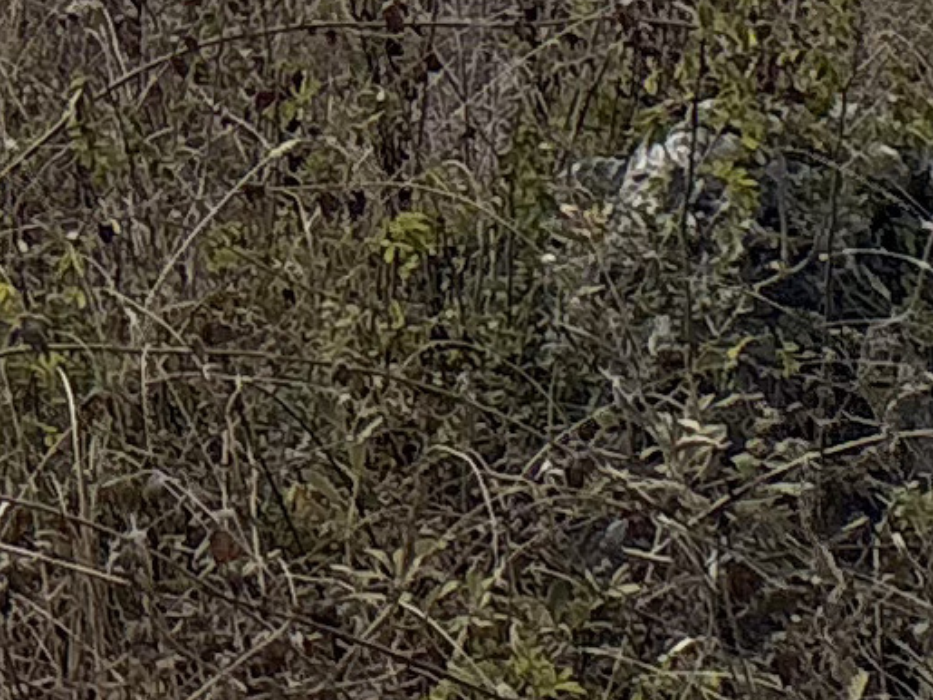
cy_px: -916
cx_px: -2105
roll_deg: +0.6
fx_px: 5443
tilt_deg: -0.7
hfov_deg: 8.0
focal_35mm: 202
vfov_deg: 7.0
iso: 50
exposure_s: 1/6329
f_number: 1.6
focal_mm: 5.96
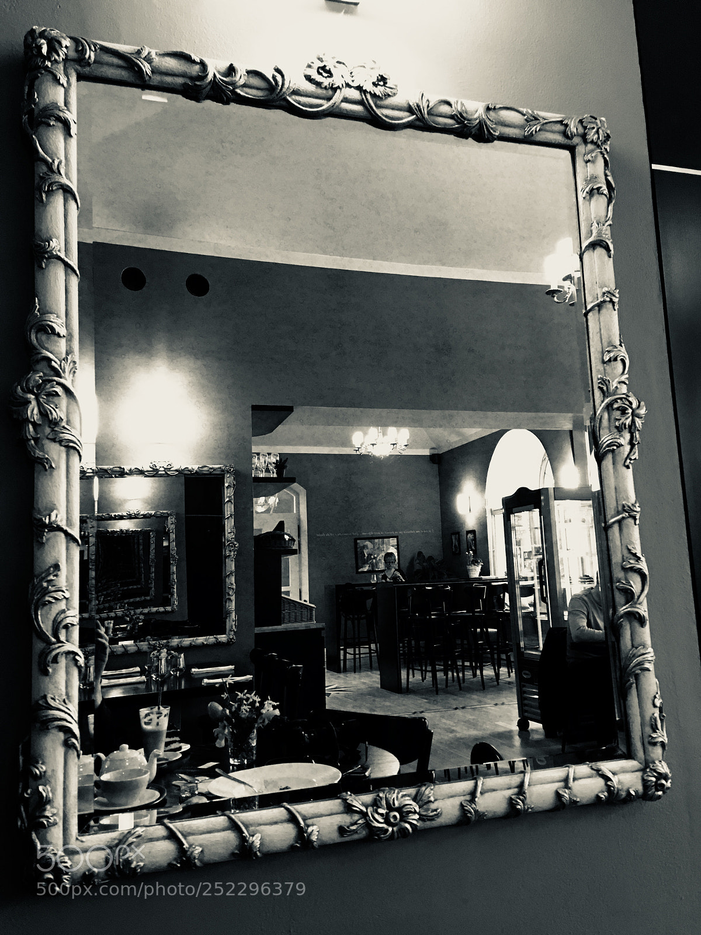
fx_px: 783
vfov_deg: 61.7
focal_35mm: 29
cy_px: 468
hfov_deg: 48.2
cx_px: 350
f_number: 2.2
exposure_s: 1/8
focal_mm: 4.15
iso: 100
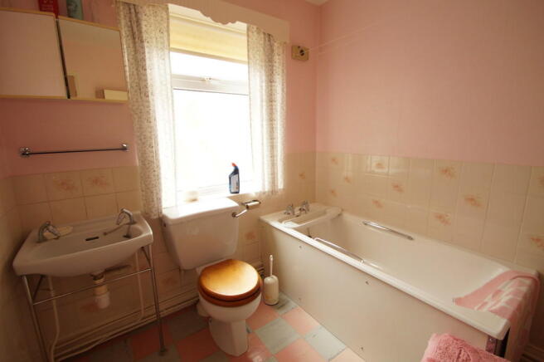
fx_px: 226
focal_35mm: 15
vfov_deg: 77.2
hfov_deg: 100.4
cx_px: 272
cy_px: 181
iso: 400
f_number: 4
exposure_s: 1/15
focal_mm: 10
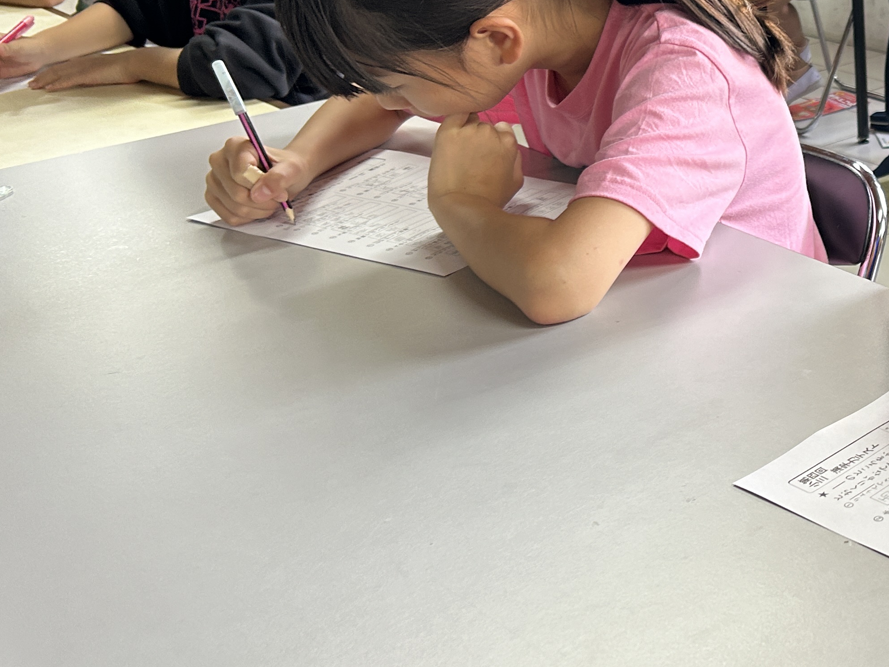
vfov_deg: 27.5
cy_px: 265
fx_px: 1361
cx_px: 876
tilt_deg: -23.3
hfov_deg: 33.3
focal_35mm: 53
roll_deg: +0.3
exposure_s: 1/50
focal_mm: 5.7
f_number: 1.5
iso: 125
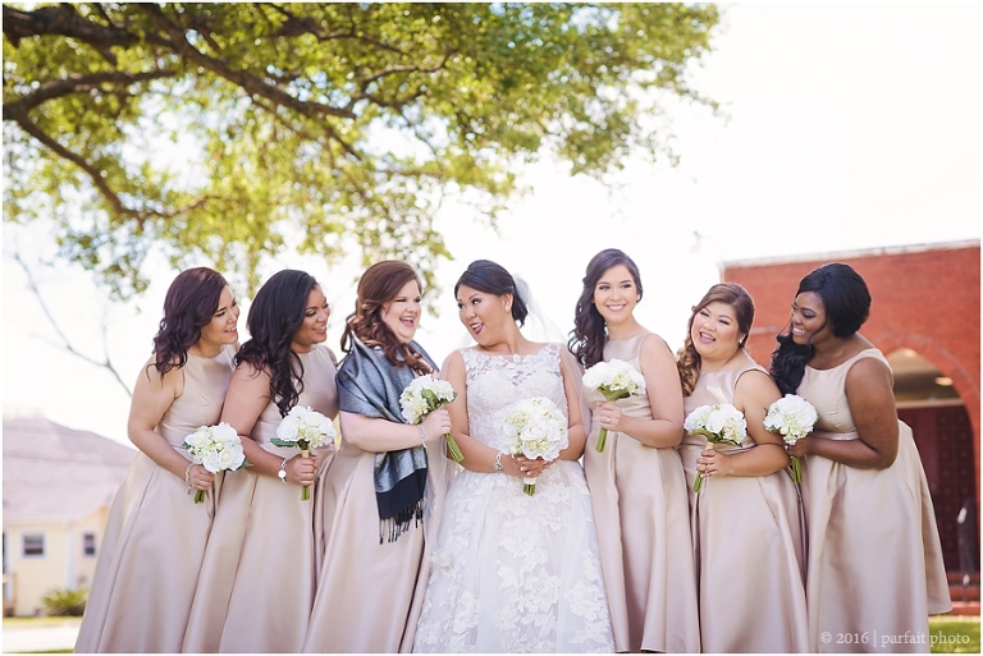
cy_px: 328
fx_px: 2322
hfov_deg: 23.9
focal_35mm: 85
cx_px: 492
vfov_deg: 16.1
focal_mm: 85
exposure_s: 1/1250
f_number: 2.8
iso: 160
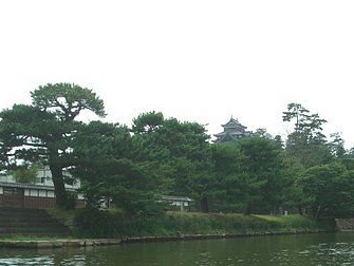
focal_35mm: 58
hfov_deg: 33.1
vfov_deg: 25.0
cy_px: 192
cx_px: 208
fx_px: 594
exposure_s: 1/320
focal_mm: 7.9
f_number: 5.6
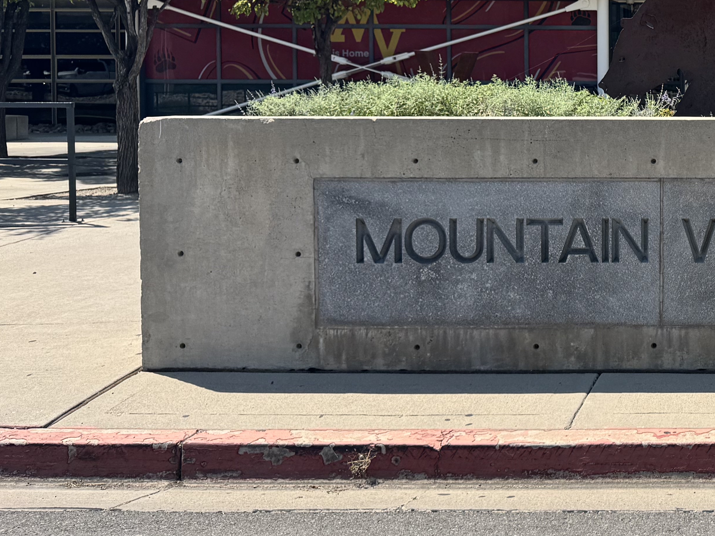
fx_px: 1157
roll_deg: -0.4
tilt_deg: -3.4
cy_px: 123
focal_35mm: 56
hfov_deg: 30.0
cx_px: 831
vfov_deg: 25.7
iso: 80
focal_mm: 6.76
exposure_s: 1/4310
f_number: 1.78
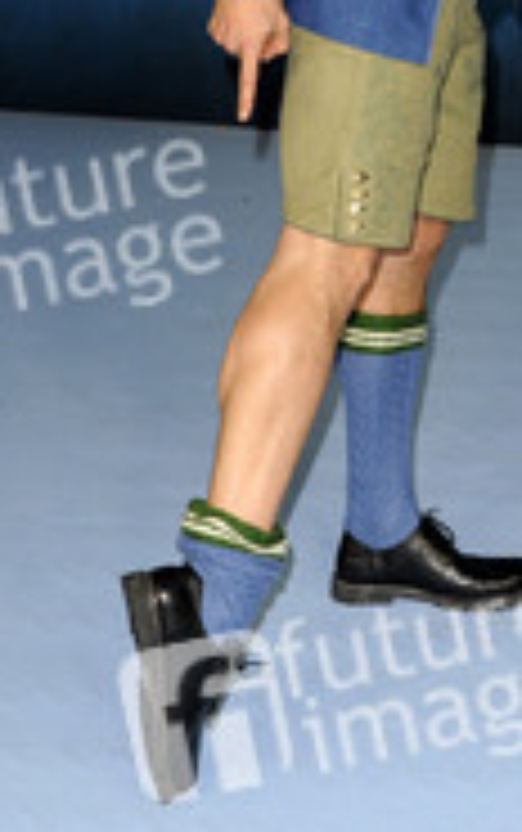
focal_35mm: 88
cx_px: 484
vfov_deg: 22.7
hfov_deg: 14.7
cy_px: 22
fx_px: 1998
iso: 1000
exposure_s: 1/160
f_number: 5
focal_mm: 40
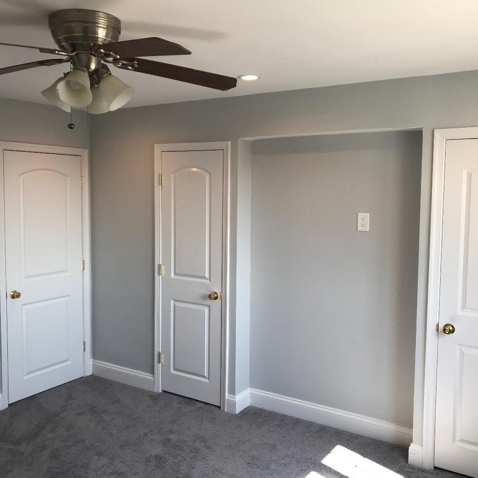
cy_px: 237
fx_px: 531
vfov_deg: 48.5
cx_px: 236
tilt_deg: -4.6
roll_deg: -1.0
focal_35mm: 34
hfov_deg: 48.4
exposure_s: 1/154
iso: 20
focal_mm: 3.99
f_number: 1.8
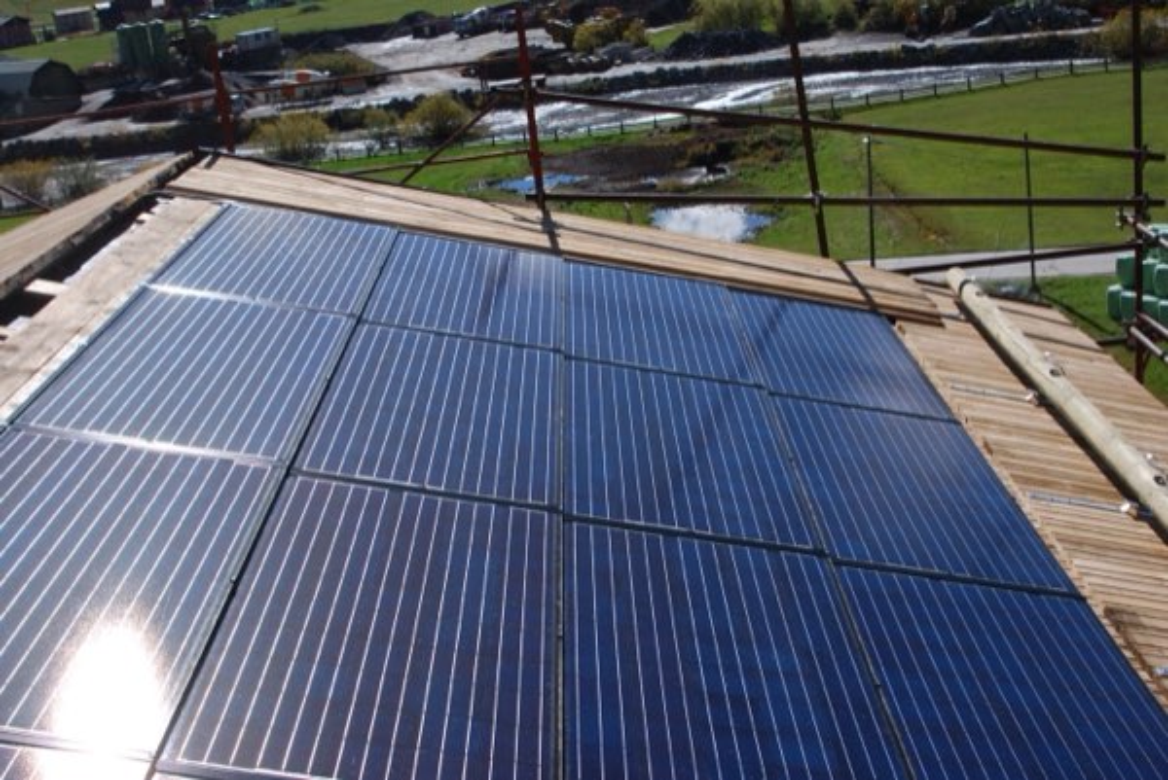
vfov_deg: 28.1
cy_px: 390
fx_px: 1558
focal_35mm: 48
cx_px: 584
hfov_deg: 41.1
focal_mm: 32
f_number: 8
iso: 100
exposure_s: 1/320
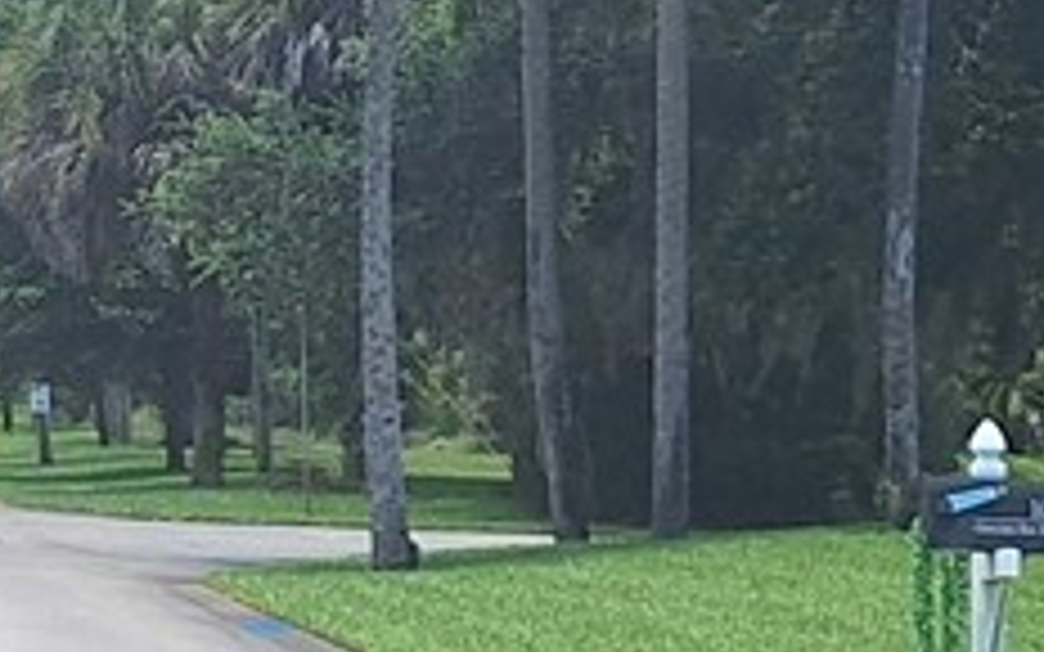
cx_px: -495
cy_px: -99
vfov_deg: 7.7
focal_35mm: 168
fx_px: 4780
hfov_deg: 11.9
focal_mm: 5.54
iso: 40
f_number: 1.8
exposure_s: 1/2604
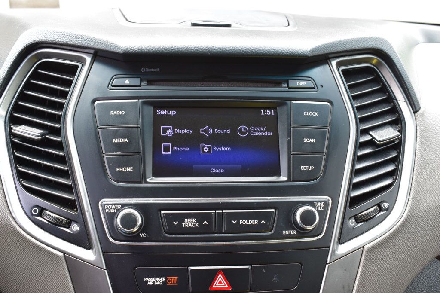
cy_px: 146
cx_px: 220
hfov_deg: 51.3
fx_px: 458
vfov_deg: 35.5
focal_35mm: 38
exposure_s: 1/50
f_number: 8
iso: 400
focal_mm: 25
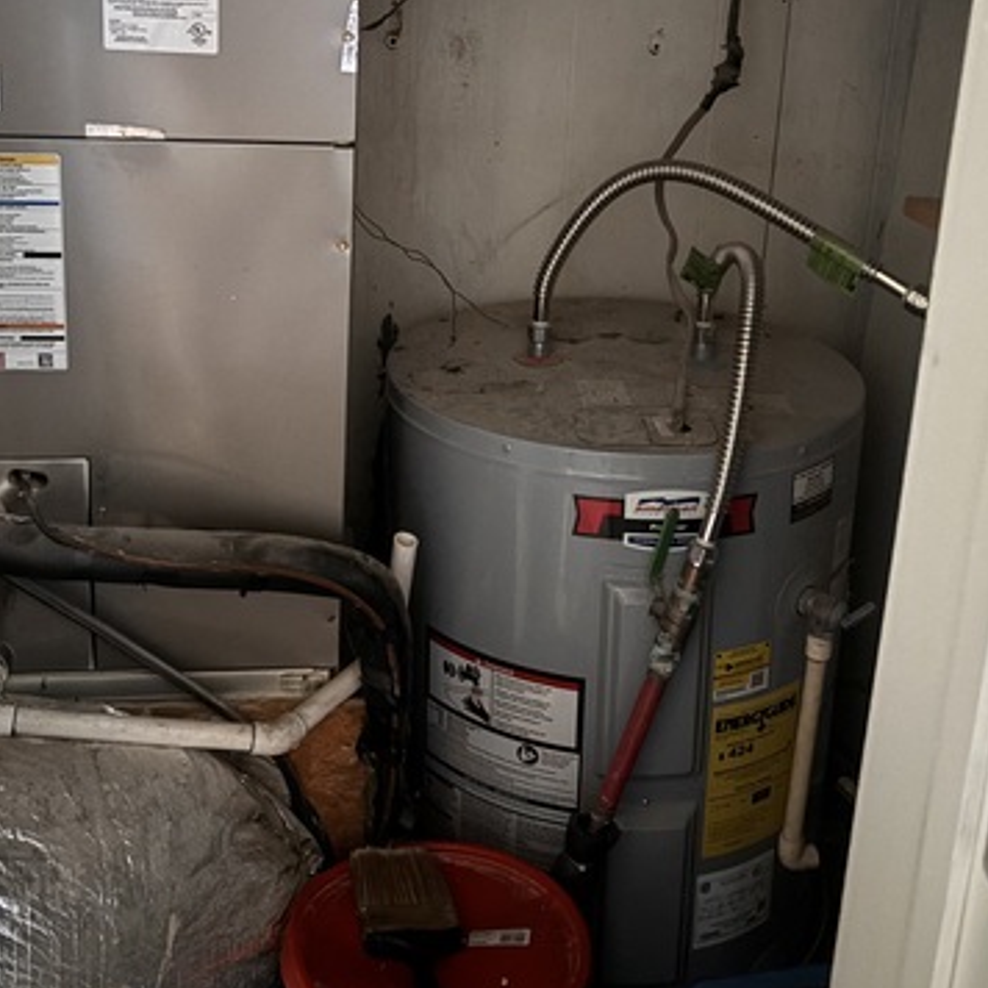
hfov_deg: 39.1
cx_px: 422
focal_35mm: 43
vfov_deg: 38.5
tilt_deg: -17.4
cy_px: 298
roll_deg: -2.0
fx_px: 1389
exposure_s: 1/5
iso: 800
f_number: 1.6
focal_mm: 5.96
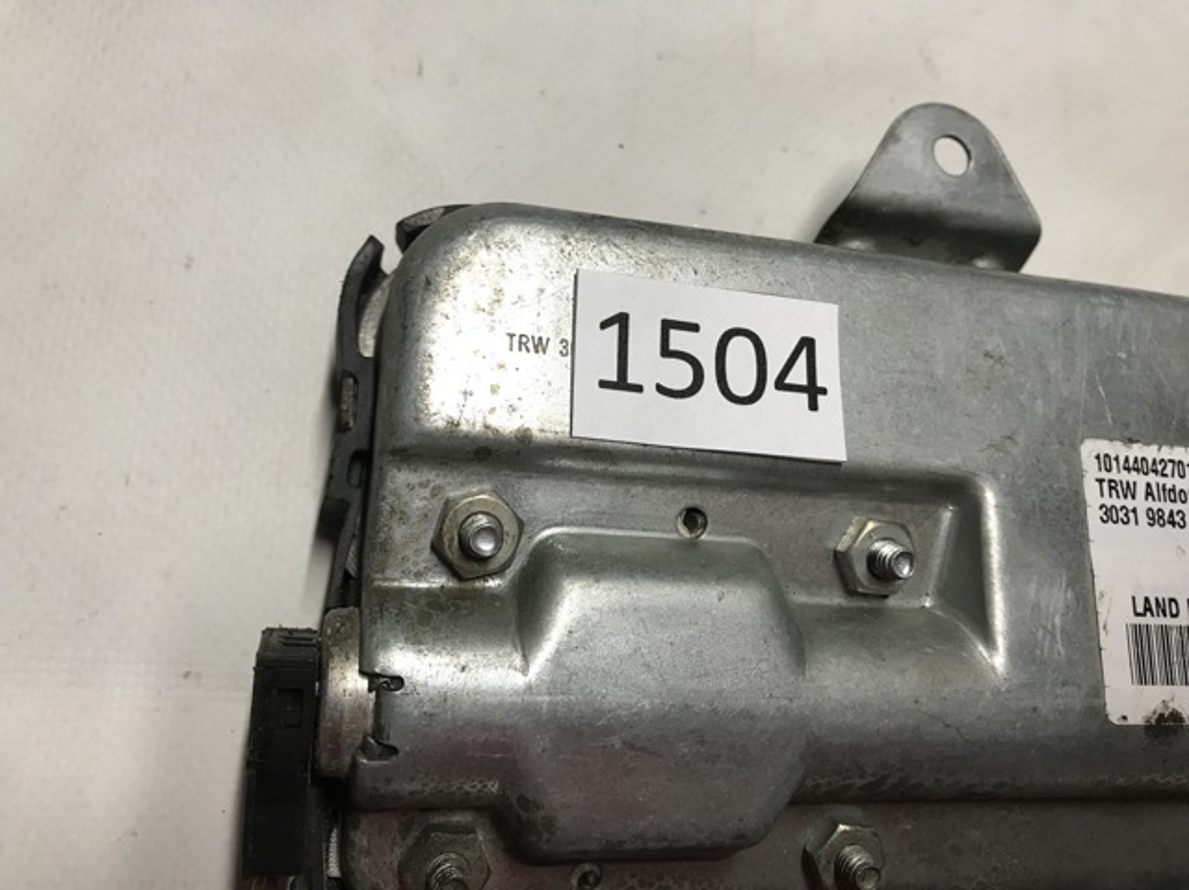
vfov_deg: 49.7
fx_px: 961
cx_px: 594
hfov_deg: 63.5
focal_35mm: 28
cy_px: 445
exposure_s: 1/33
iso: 25
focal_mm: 3.99
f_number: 1.8
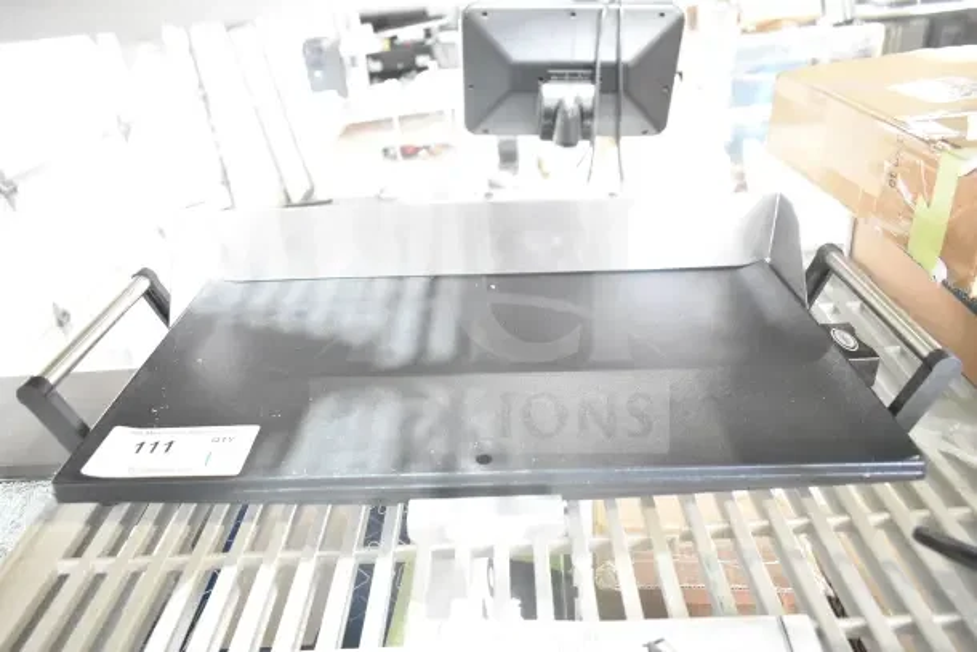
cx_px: 488
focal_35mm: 27
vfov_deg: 48.0
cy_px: 326
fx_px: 733
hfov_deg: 67.4
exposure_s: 1/30
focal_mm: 18
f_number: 3.5
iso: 2200
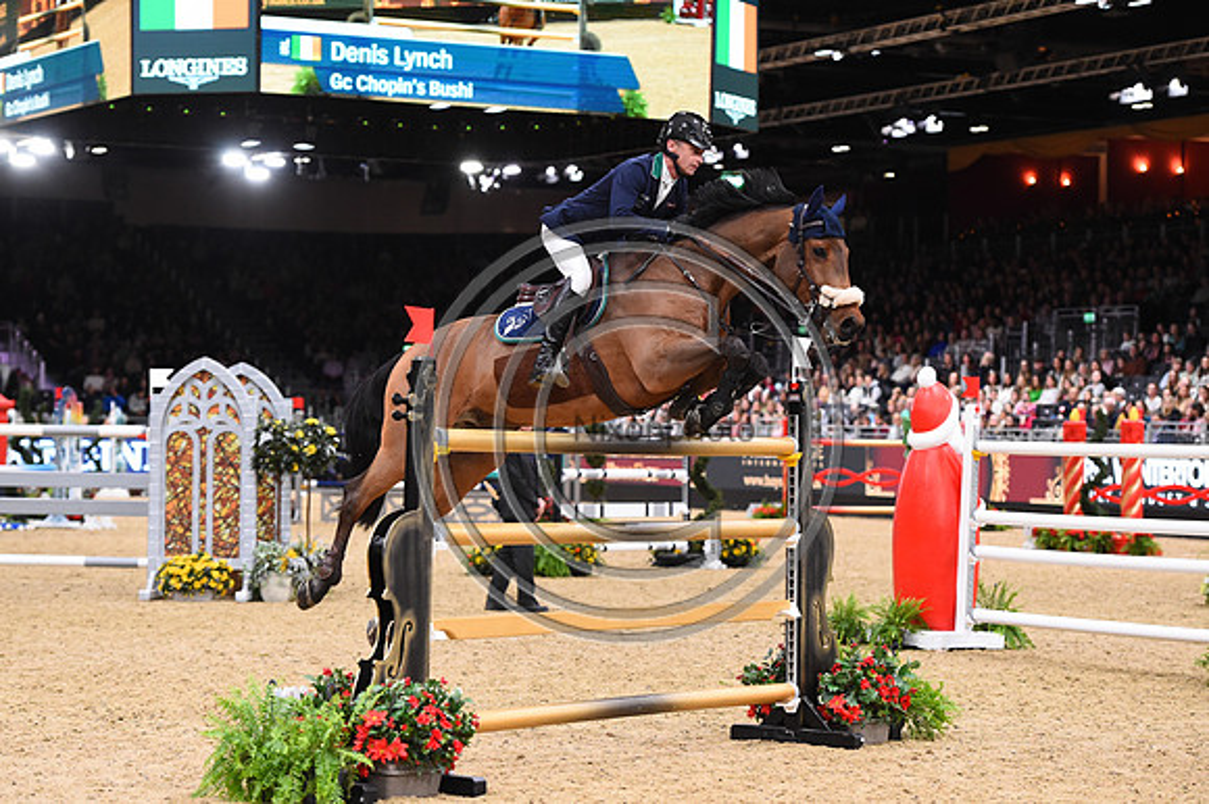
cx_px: 604
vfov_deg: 13.4
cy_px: 402
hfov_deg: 20.0
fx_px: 3423
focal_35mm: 102
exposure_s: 1/800
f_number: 3.5
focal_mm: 102
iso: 5000
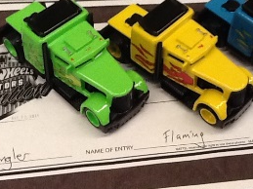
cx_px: 168
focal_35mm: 77
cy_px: 37
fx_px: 563
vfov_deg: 18.9
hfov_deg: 25.2
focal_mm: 2.03
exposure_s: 1/30
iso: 125
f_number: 2.4
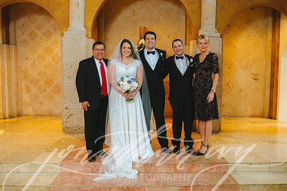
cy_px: 95
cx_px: 148
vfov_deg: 39.8
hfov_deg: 57.1
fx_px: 264
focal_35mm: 33
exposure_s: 1/160
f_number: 4
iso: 4000
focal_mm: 30
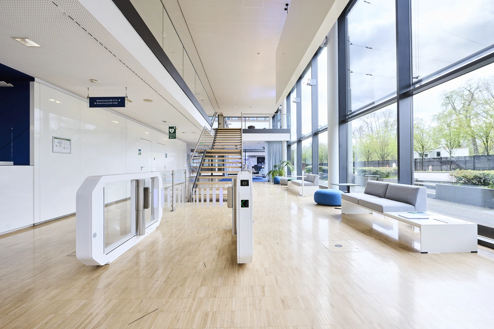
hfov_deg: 100.4
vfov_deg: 77.3
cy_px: 164
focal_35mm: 15
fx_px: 206
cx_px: 247
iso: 125
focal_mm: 15
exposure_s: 1/40
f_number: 7.1
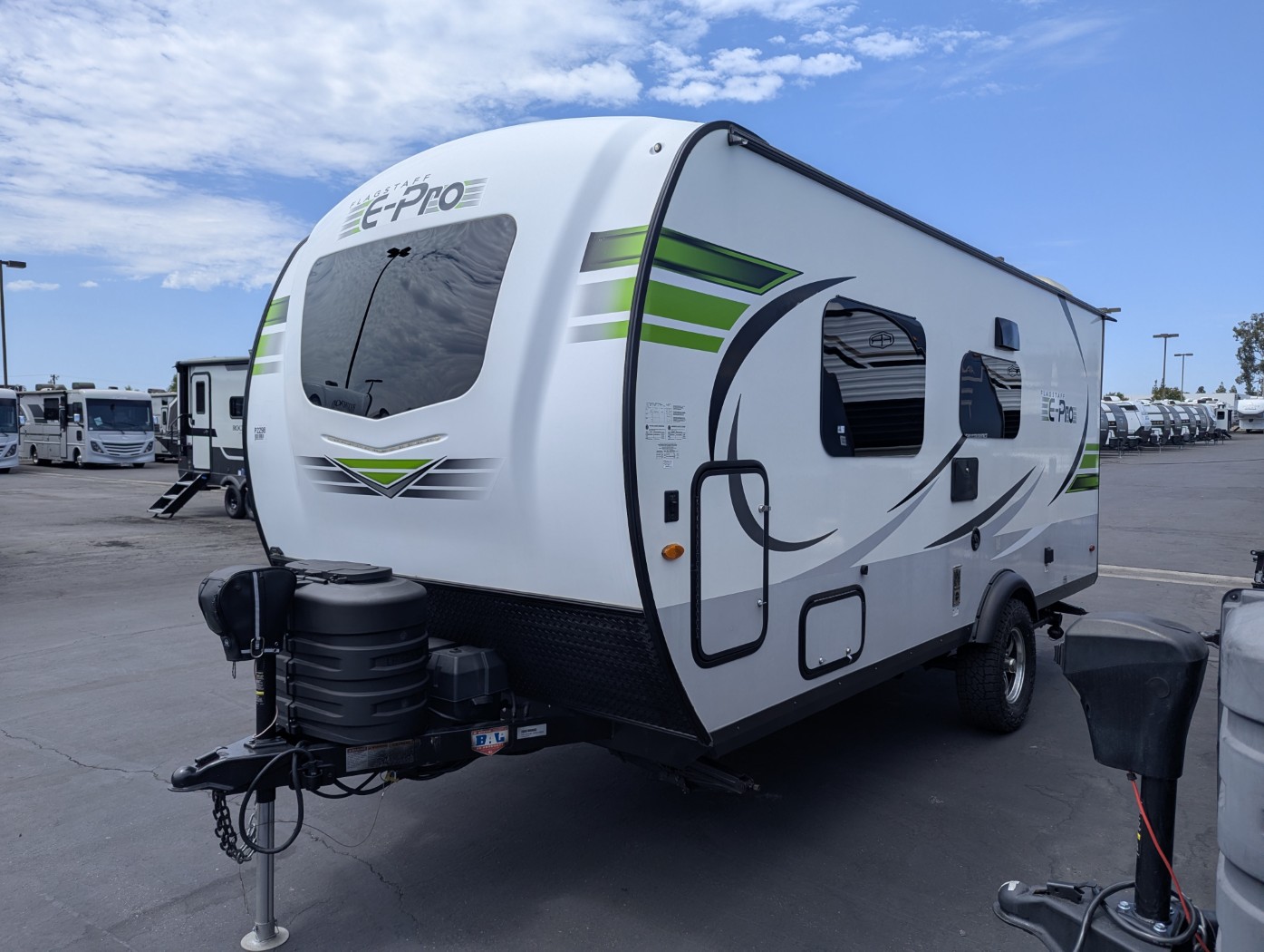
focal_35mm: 24
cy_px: 476
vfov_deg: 56.9
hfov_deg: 71.5
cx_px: 632
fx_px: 877
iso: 49
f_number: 1.85
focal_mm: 6.81
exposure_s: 1/2695
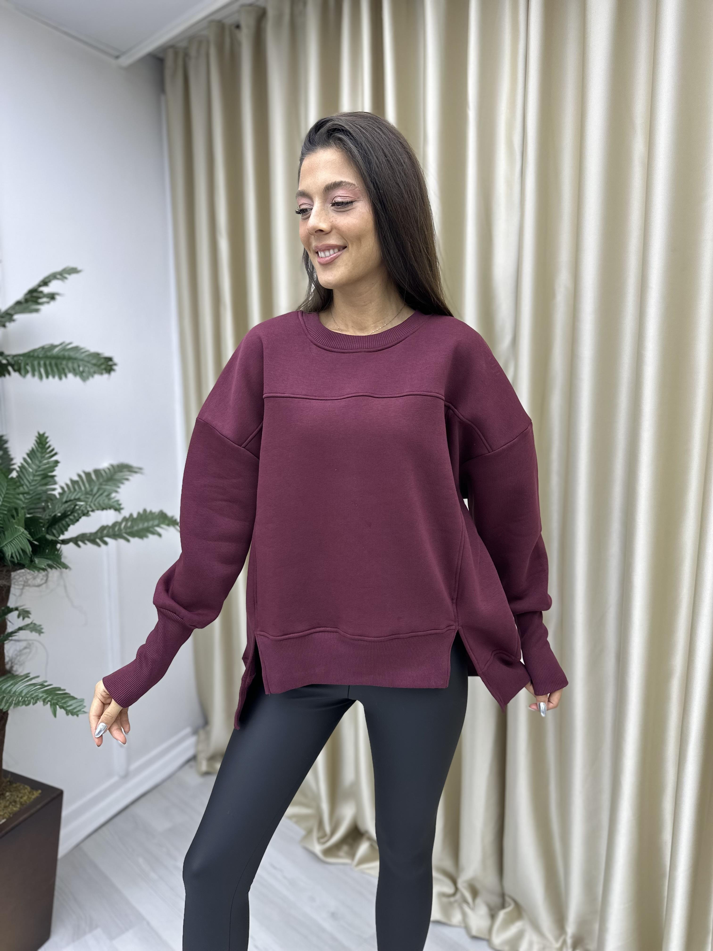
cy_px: 476
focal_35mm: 24
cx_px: 356
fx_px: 659
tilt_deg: -8.5
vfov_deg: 71.6
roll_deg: -0.2
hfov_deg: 56.8
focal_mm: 6.86
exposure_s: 1/298
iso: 80
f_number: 1.78
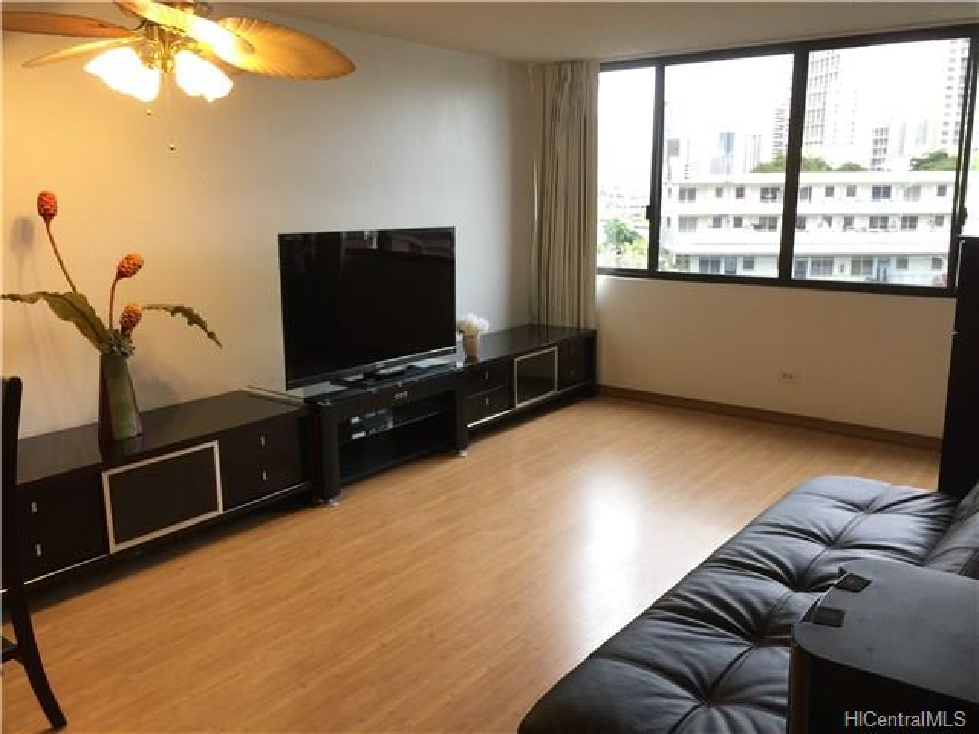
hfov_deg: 61.7
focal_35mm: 29
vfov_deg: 48.2
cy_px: 367
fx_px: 820
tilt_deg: -11.3
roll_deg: +0.0
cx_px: 490
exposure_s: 1/30
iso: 40
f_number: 2.2
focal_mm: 4.15
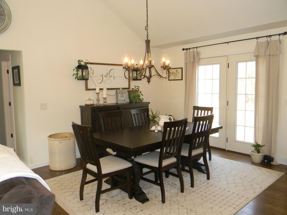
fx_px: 232
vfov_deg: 49.7
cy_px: 108
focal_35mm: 28
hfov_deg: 63.4
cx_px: 144
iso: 126
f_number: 3.5
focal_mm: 5
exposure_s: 1/30
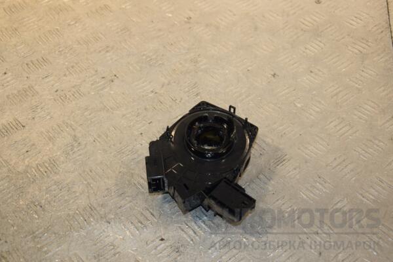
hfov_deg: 35.1
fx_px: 622
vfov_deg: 23.8
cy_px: 131
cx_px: 196
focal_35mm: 57
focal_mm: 38
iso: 800
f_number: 5
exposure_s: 1/200
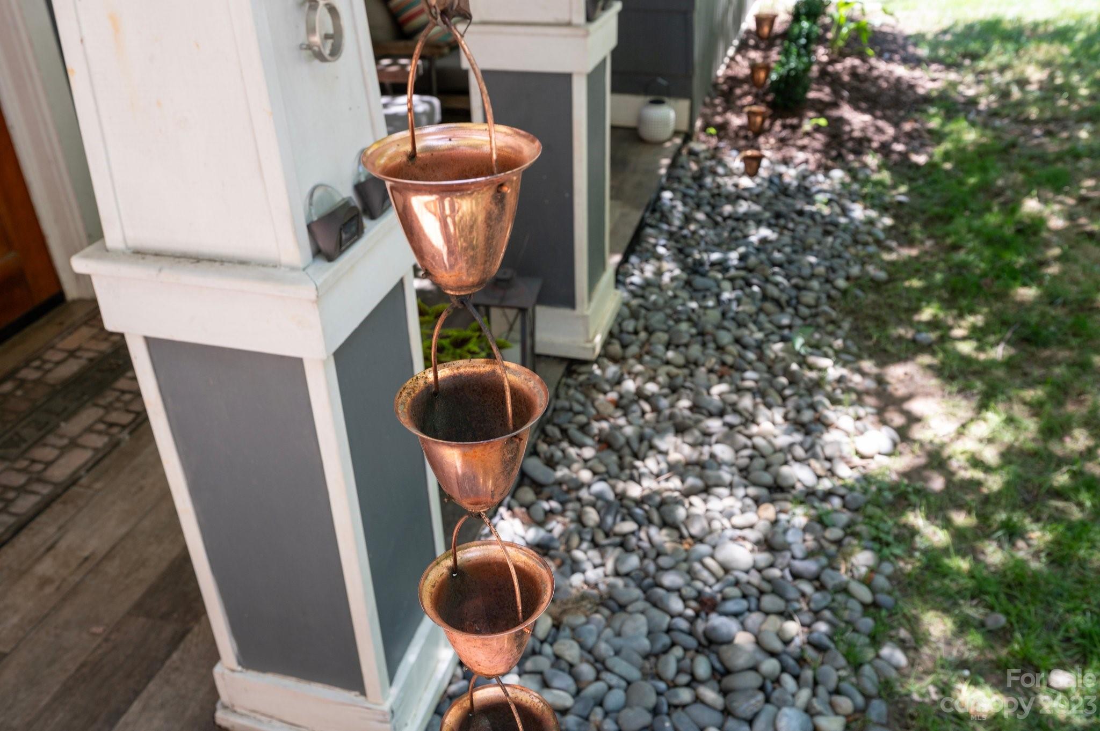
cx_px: 550
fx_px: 916
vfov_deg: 43.5
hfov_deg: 62.0
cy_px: 366
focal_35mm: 30
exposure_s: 1/50
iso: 250
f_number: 8
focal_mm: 30
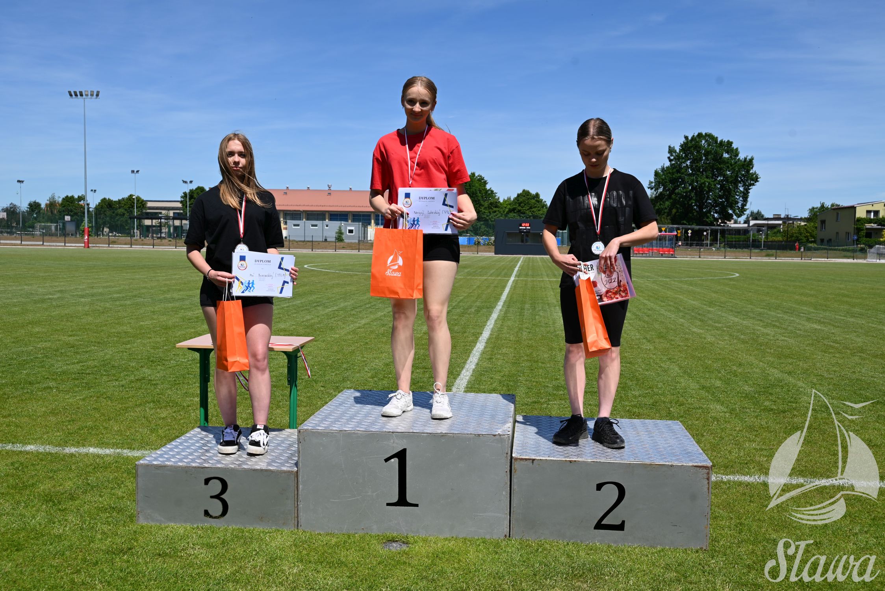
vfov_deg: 38.4
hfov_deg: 55.1
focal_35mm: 34
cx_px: 442
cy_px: 296
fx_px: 848
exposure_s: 1/500
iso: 100
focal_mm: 34.5
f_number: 8
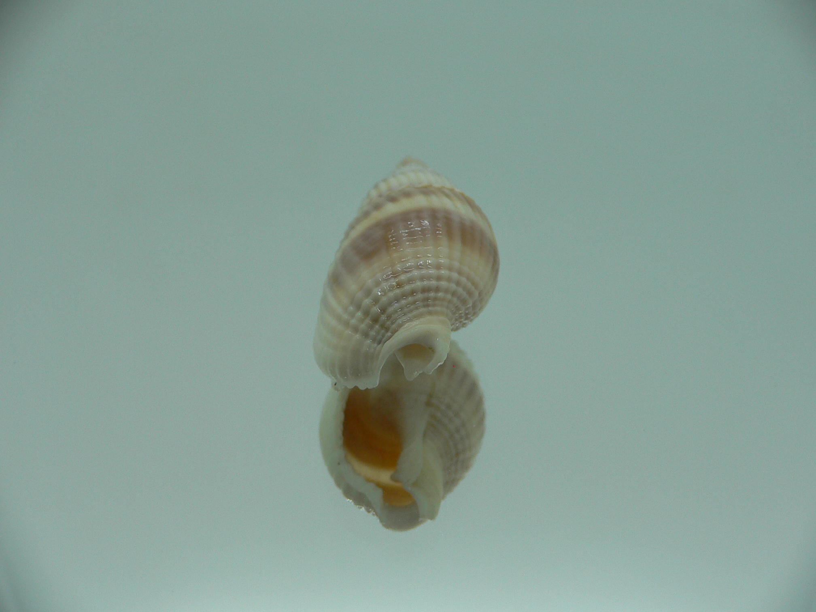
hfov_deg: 52.6
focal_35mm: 35
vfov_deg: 40.7
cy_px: 306
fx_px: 825
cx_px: 408
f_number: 2.8
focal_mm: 4.6
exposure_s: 1/60
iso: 80
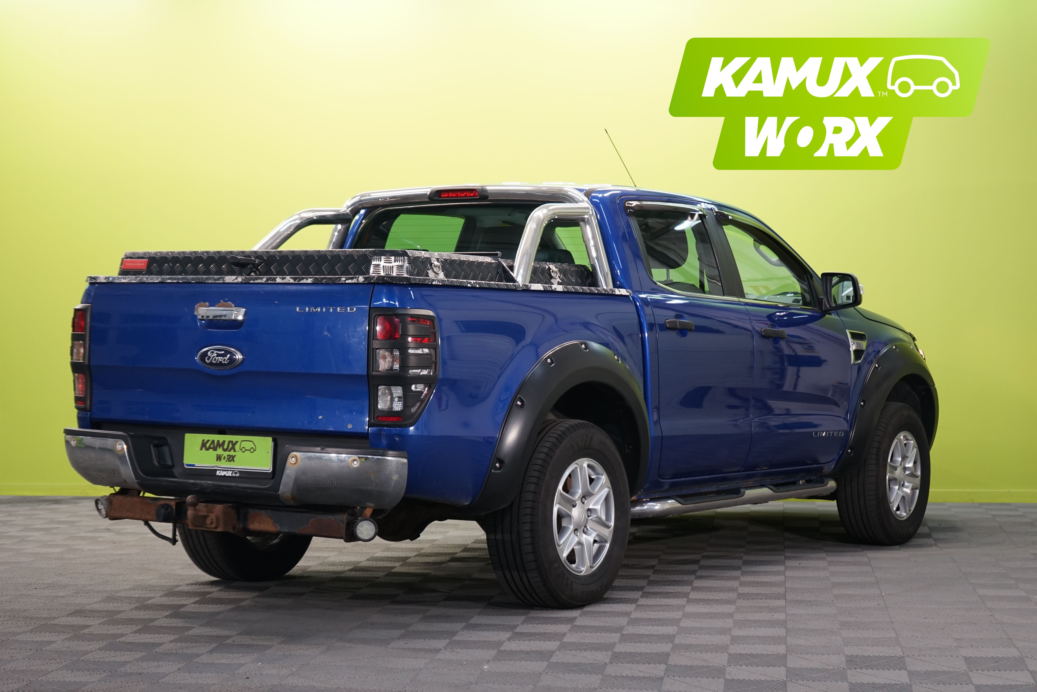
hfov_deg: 28.8
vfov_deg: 19.5
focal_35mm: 70
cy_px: 346
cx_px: 518
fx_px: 2016
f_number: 5.6
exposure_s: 1/40
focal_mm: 70
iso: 800
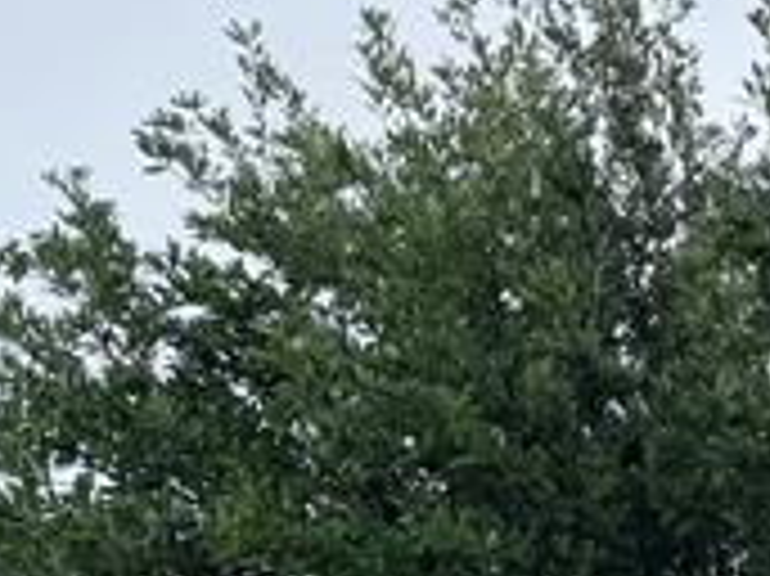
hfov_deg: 11.5
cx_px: 1824
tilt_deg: +5.9
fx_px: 3201
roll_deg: -1.0
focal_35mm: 144
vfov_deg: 9.5
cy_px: 1188
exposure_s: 1/2110
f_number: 1.78
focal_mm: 6.76
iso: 80
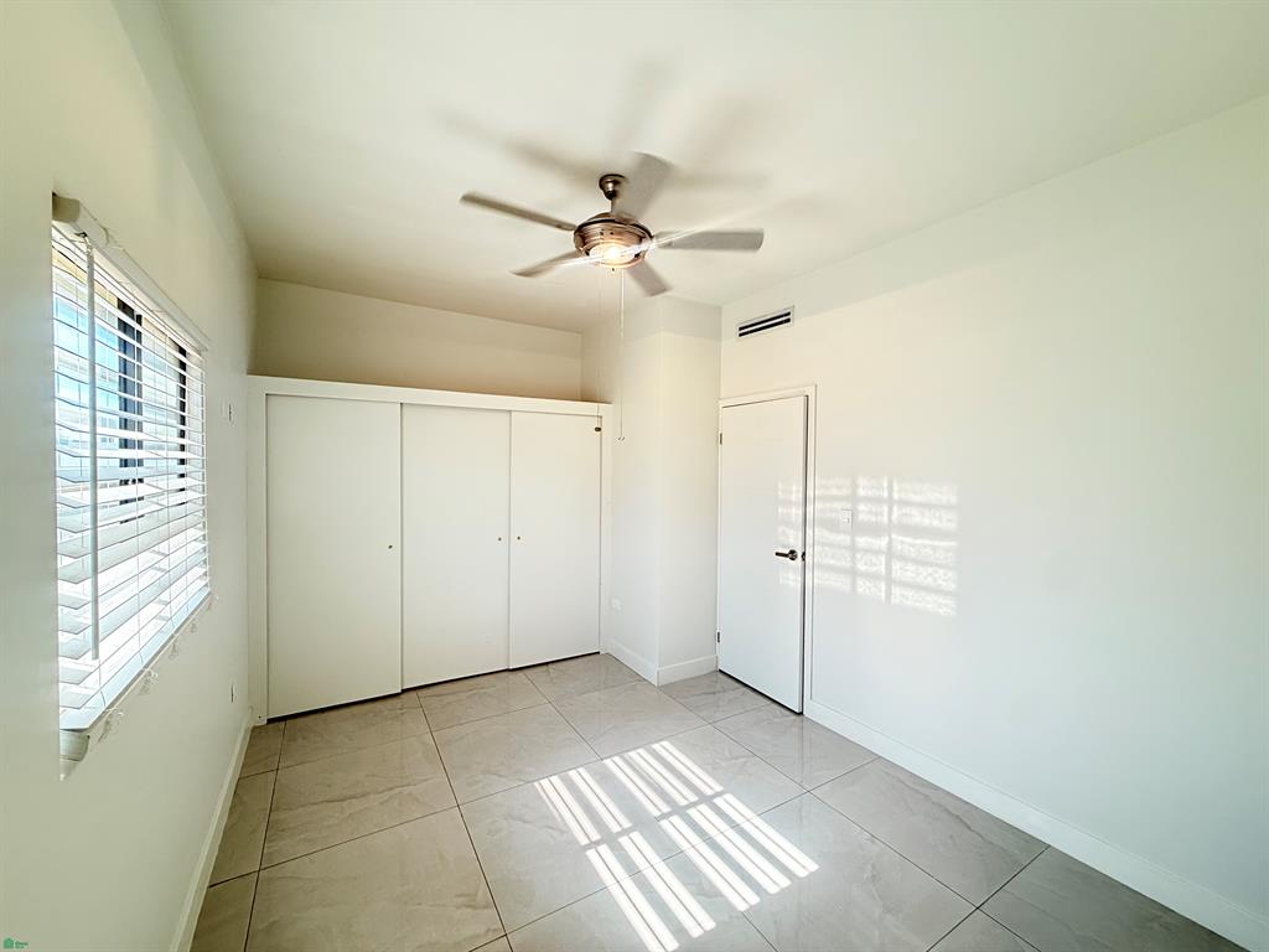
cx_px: 634
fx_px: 513
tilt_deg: +0.0
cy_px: 476
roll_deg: -0.4
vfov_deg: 85.7
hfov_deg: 102.1
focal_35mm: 14
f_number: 2.2
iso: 160
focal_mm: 2.22
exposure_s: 1/120
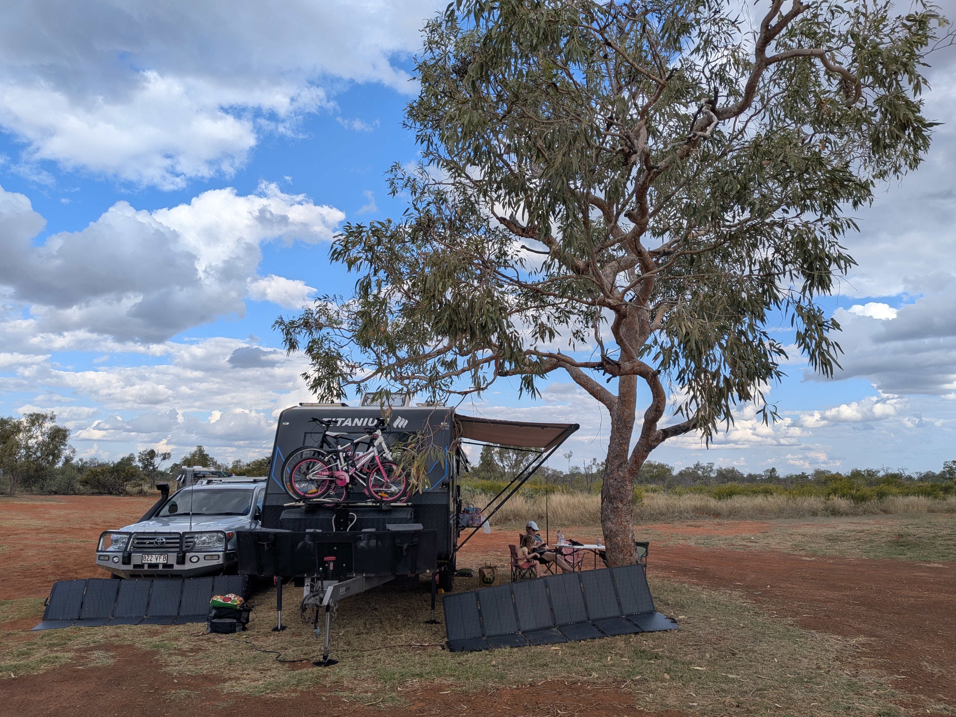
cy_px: 358
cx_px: 478
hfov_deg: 71.6
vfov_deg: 56.8
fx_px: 663
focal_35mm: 24
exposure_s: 1/1200
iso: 29
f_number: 1.7
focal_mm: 4.53
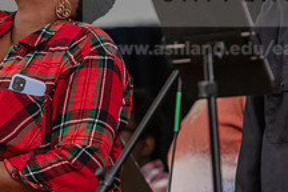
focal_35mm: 416
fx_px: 3328
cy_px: 77
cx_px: 43
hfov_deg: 5.0
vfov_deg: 3.3
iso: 1250
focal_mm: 155
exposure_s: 1/60
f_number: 3.2
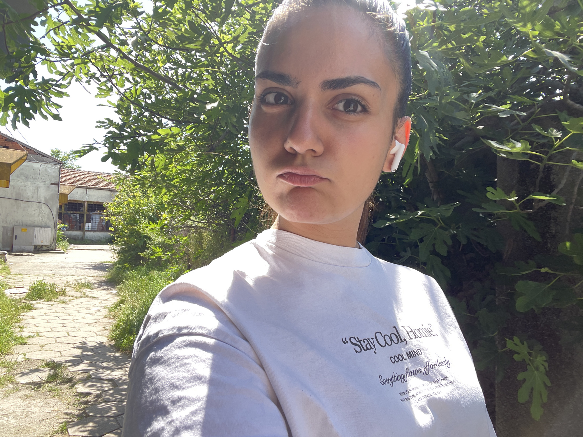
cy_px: 218
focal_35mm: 23
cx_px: 292
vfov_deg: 58.9
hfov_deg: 73.9
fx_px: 387
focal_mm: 2.71
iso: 25
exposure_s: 1/121
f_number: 2.2
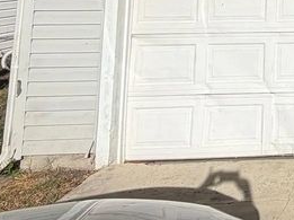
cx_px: 470
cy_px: -87
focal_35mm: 55
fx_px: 466
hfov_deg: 24.6
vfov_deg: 22.8
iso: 20
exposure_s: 1/1399
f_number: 2.2
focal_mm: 2.22
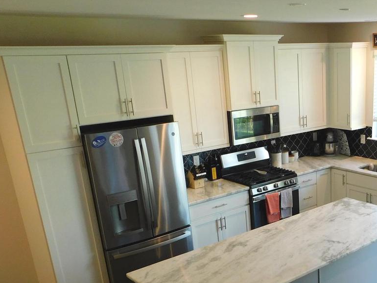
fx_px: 468
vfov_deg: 32.6
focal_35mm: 43
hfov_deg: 41.1
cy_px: 230
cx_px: 325
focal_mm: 4
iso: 160
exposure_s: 1/30
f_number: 3
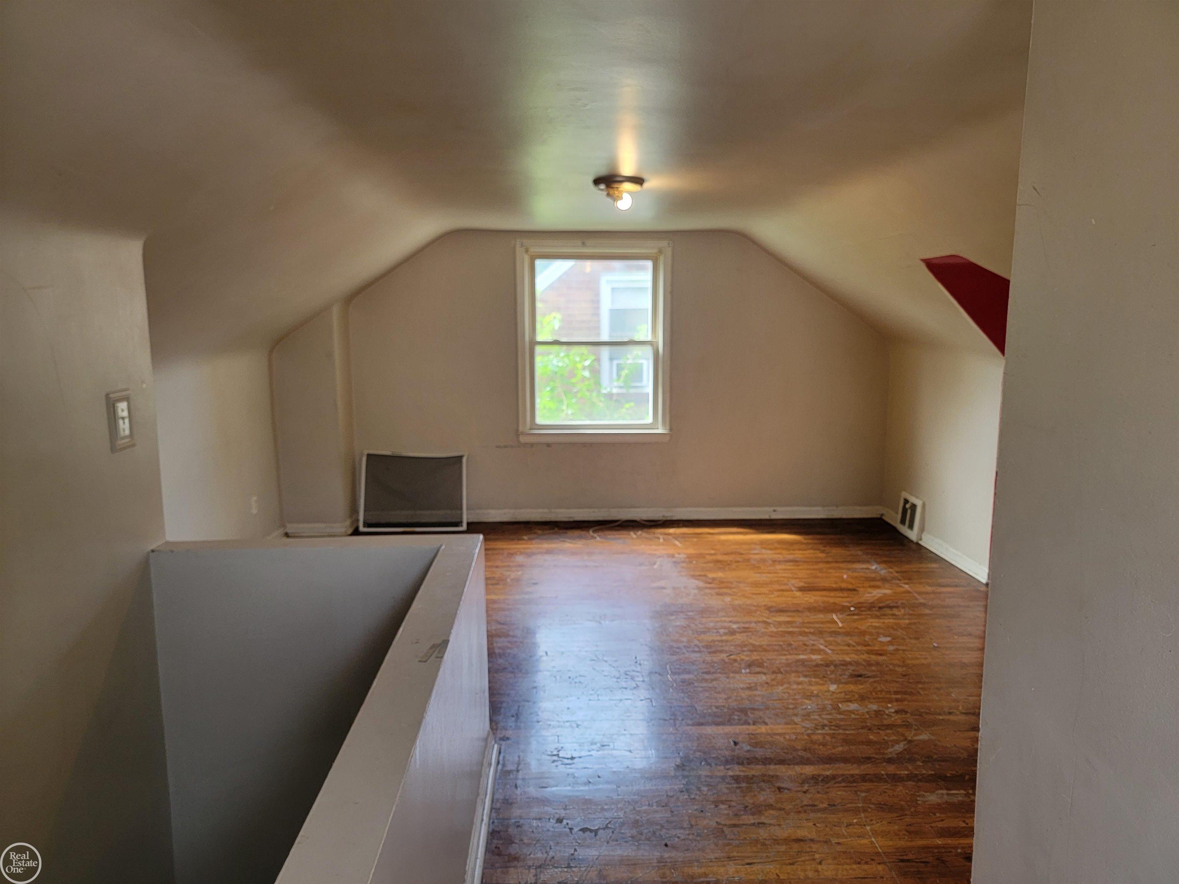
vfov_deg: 56.8
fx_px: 817
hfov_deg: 71.6
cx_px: 590
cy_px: 442
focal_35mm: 24
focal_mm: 6.7
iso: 160
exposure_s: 1/120
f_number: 1.8
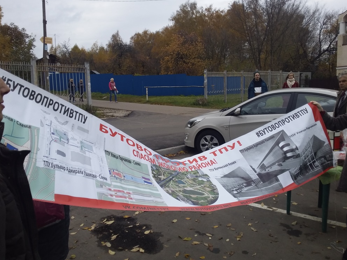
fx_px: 321
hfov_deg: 56.8
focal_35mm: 32
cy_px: 128
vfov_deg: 44.2
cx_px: 174
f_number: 2.2
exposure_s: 1/824
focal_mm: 3.3
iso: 40
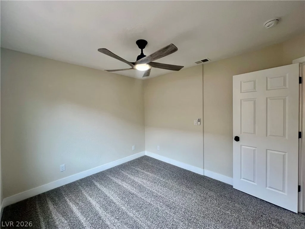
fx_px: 115
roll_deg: +1.4
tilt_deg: -2.3
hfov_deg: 106.2
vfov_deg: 89.9
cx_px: 152
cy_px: 114
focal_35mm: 13
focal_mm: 1.57
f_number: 1.8
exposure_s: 1/100
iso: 50
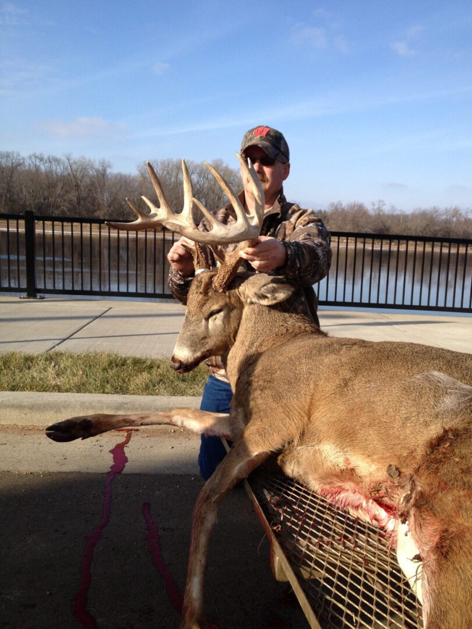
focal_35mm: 35
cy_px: 314
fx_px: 636
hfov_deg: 40.7
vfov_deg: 52.6
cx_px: 236
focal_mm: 4.28
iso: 50
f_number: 2.4
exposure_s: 1/978
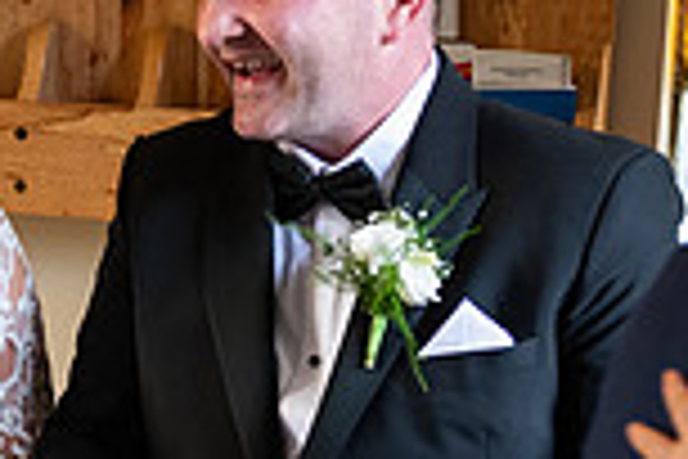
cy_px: 295
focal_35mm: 106
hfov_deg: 19.0
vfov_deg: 12.9
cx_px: 94
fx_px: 2026
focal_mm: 28
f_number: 3.5
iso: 800
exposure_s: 1/160
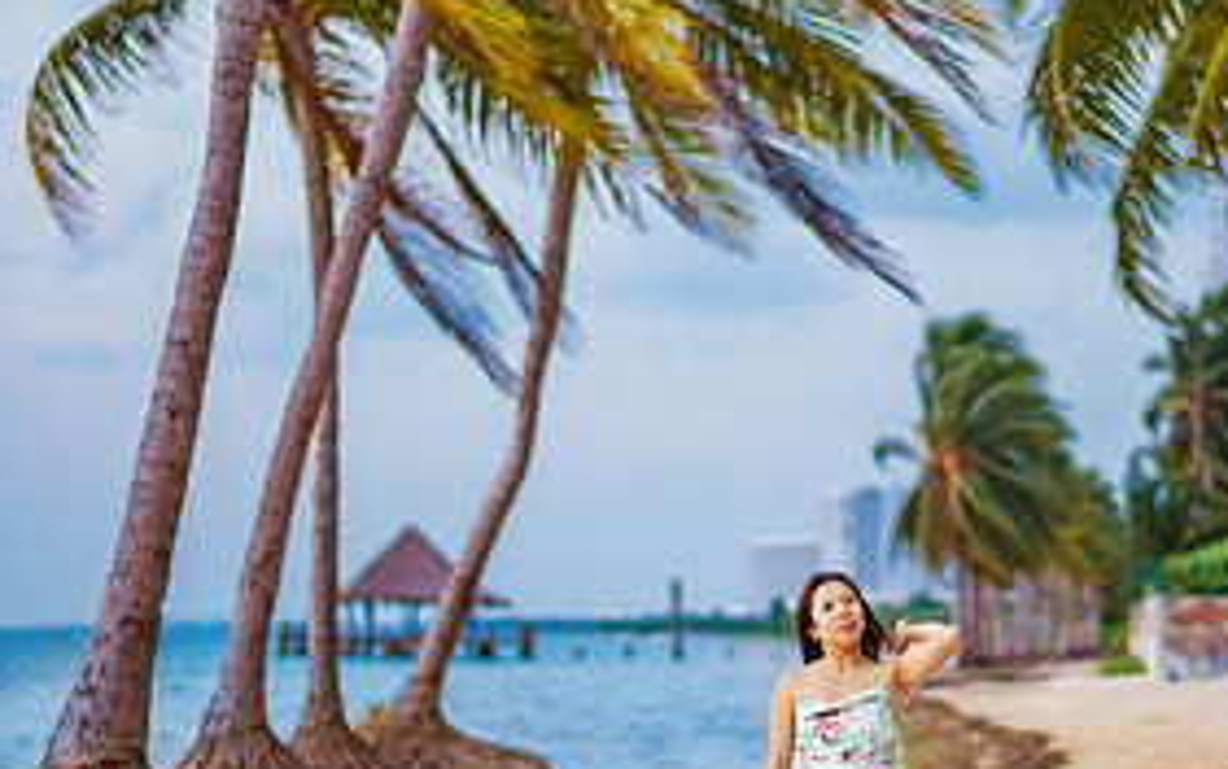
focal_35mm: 122
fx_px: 4085
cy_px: 592
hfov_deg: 17.1
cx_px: 813
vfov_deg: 10.7
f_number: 1.4
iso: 640
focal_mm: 58
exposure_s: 1/5000
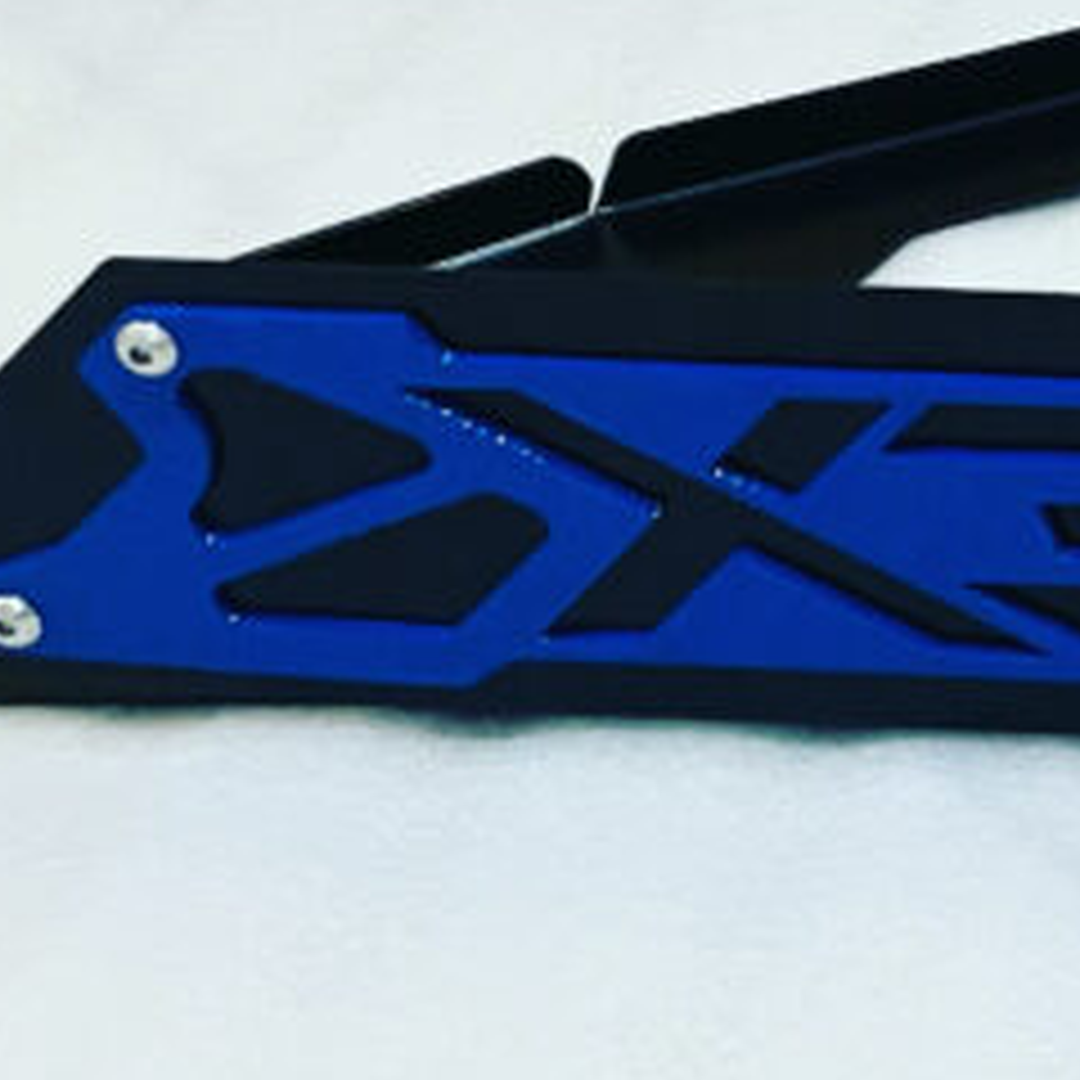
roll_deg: +0.3
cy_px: 194
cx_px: 2025
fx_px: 3459
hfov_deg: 15.1
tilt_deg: -30.2
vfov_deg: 17.6
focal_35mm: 98
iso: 500
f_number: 1.6
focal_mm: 4.2
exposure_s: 1/30
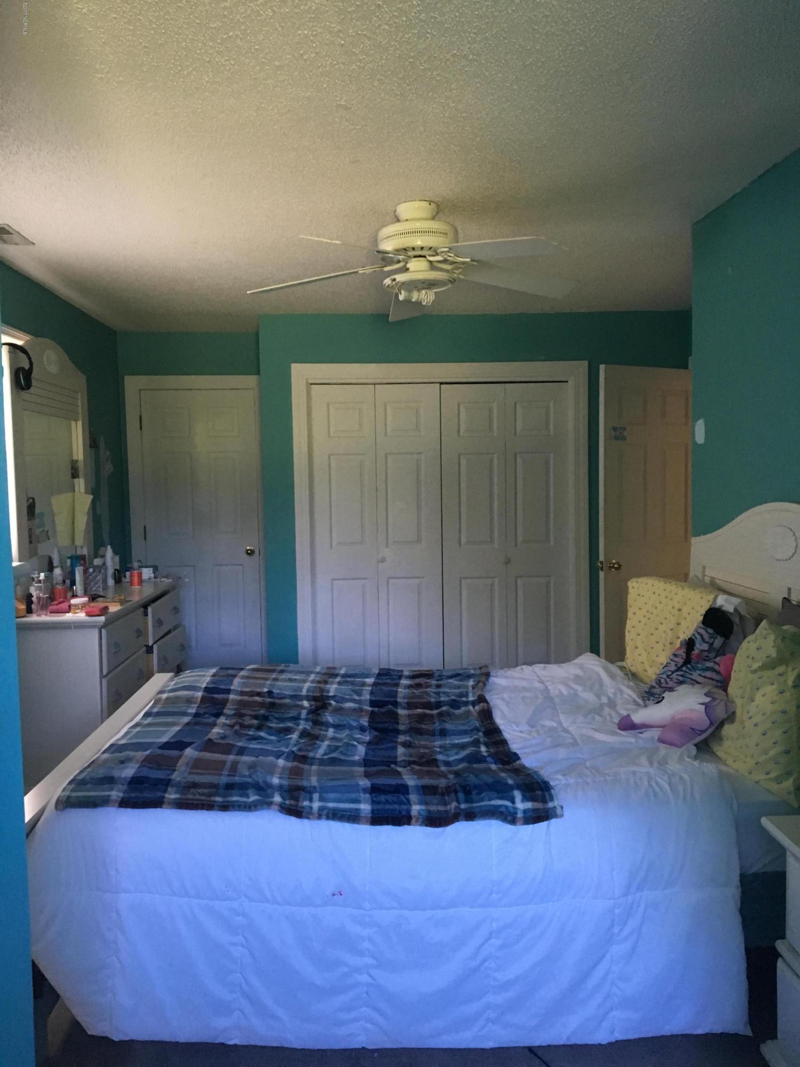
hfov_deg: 48.2
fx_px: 894
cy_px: 534
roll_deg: +2.5
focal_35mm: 29
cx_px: 400
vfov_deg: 61.7
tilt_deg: -3.1
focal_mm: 4.15
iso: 200
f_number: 2.2
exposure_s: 1/24
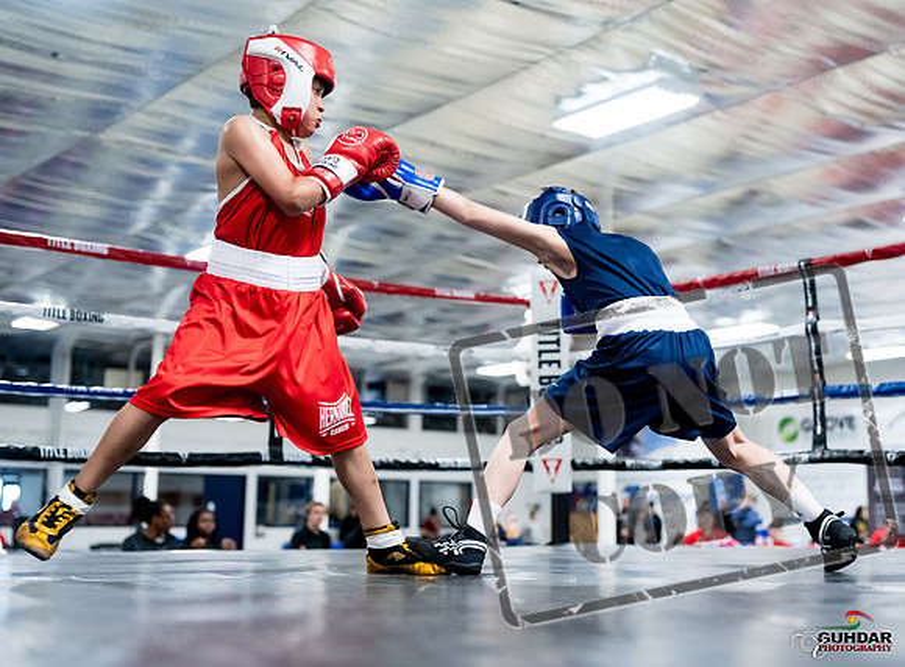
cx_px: 571
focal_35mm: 46
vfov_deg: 31.0
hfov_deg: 40.9
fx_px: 1204
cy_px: 287
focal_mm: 38
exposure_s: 1/800
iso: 3200
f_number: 2
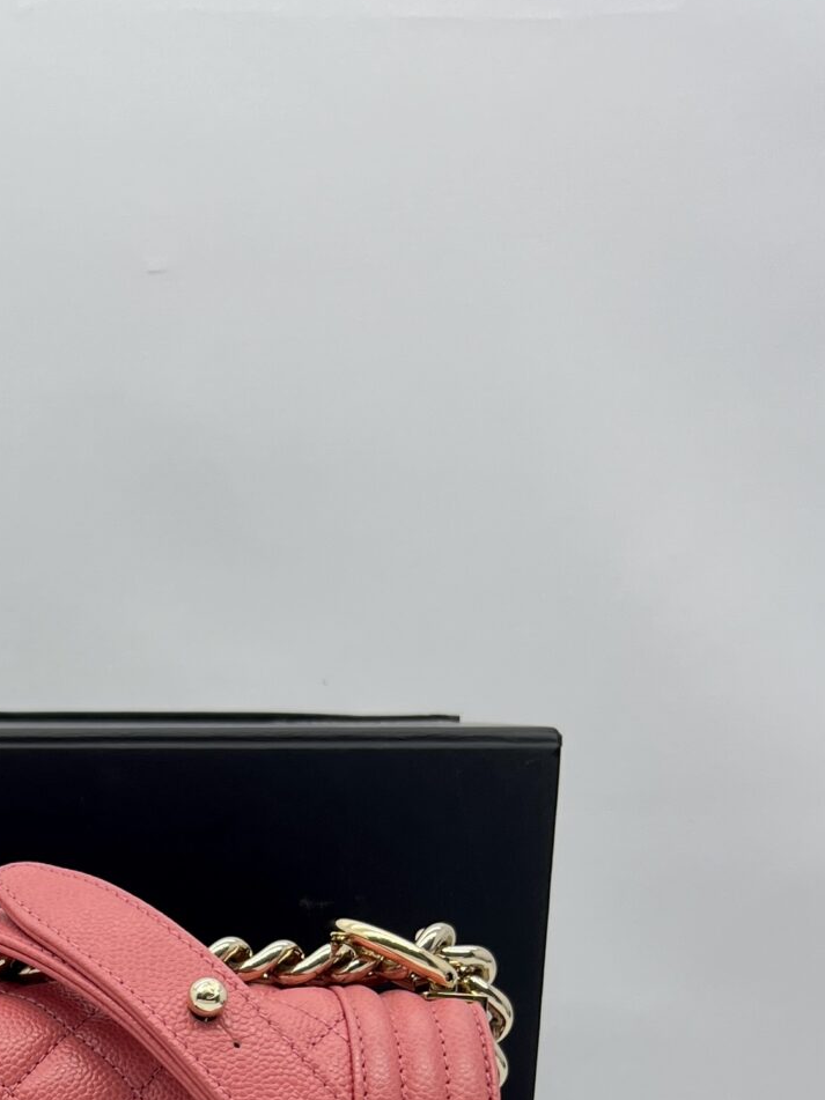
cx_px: -73
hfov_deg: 20.1
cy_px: 1278
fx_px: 2225
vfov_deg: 25.3
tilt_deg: -9.6
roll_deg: -0.5
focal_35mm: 70
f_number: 1.5
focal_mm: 5.7
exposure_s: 1/114
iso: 32
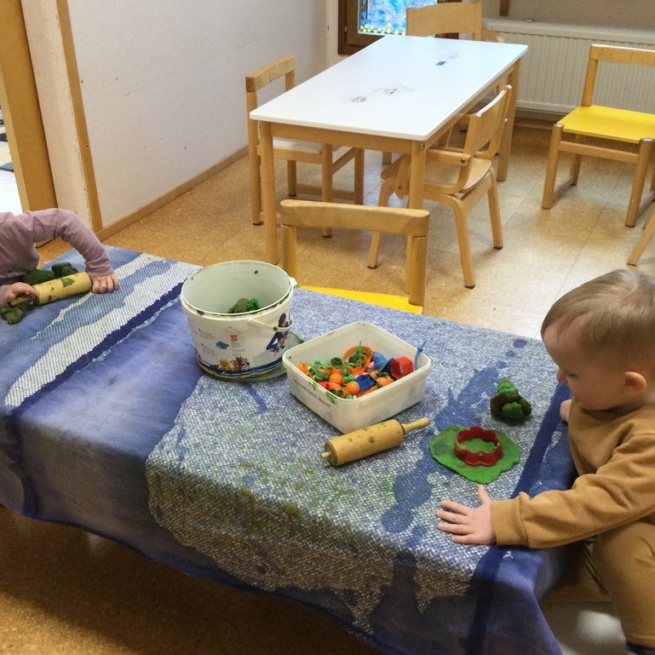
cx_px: 287
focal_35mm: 38
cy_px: 320
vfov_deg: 43.9
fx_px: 813
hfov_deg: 43.8
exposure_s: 1/33
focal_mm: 3.3
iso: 125
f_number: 2.4
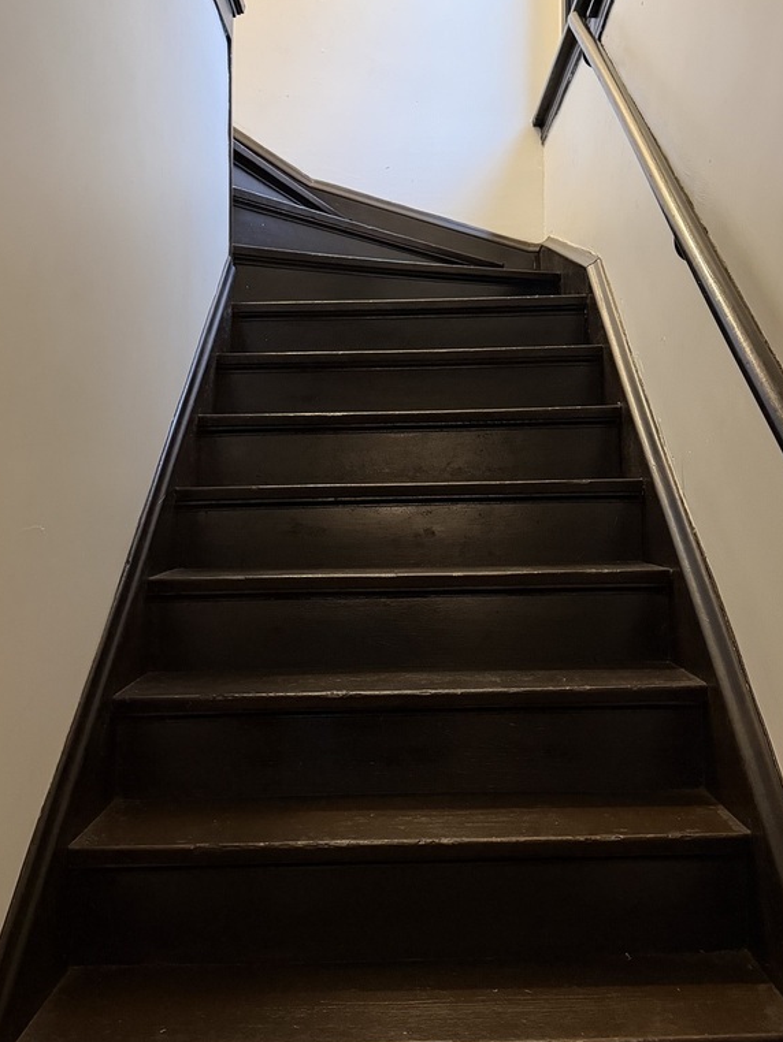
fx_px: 1025
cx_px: 416
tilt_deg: +4.0
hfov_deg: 41.8
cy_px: 457
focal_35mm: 34
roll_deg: -0.8
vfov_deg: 53.8
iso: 800
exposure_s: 1/40
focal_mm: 6.76
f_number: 1.78
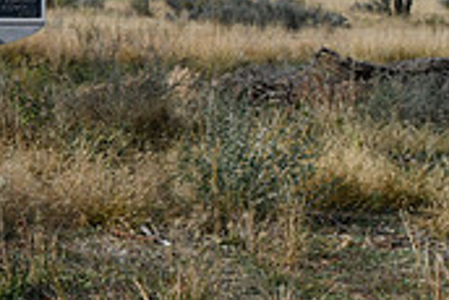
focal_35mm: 111
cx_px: -131
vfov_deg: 12.3
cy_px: 69
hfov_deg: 17.3
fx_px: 1386
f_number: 9
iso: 100
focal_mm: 22
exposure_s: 1/320
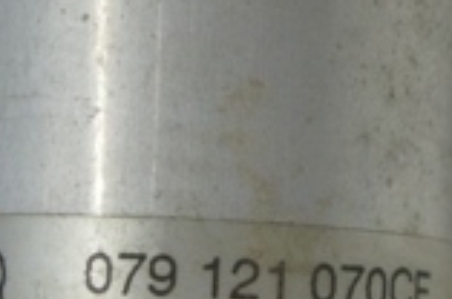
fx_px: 4223
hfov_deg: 6.1
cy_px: 349
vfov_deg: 4.1
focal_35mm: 337
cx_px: 141
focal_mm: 55
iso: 400
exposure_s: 1/60
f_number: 5.6
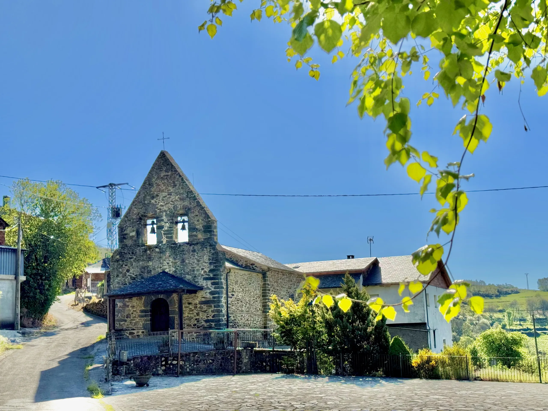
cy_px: 206
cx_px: 274
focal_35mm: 48
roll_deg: +3.1
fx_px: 760
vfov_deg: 30.3
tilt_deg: +9.4
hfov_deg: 39.7
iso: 64
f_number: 1.78
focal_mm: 6.76
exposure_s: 1/3817
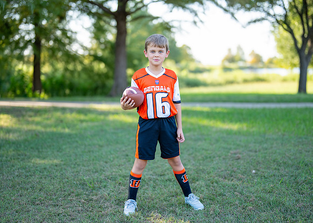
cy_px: 108
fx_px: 510
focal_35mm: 57
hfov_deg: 34.1
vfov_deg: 24.7
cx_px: 158
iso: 100
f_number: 1.2
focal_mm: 50
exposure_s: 1/1250
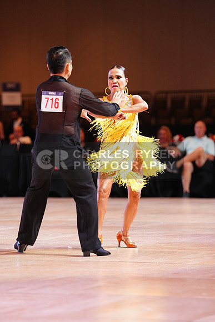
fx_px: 1656
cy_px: 161
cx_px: 108
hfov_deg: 7.4
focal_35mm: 185
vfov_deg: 11.1
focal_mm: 185
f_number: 3.5
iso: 2000
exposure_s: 1/250
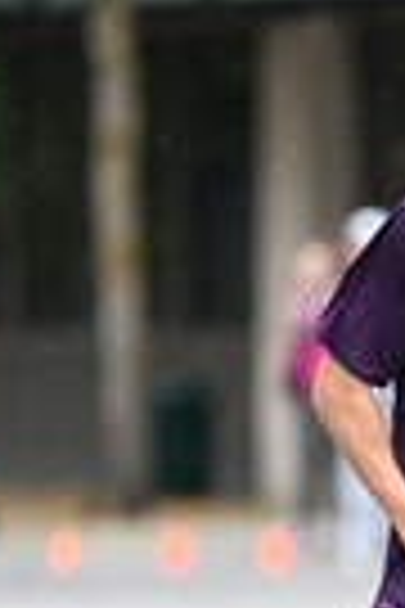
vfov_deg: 2.5
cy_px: 581
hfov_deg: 1.7
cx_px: 547
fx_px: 13701
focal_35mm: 812
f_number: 2.8
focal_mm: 200
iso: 1250
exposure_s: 1/1600
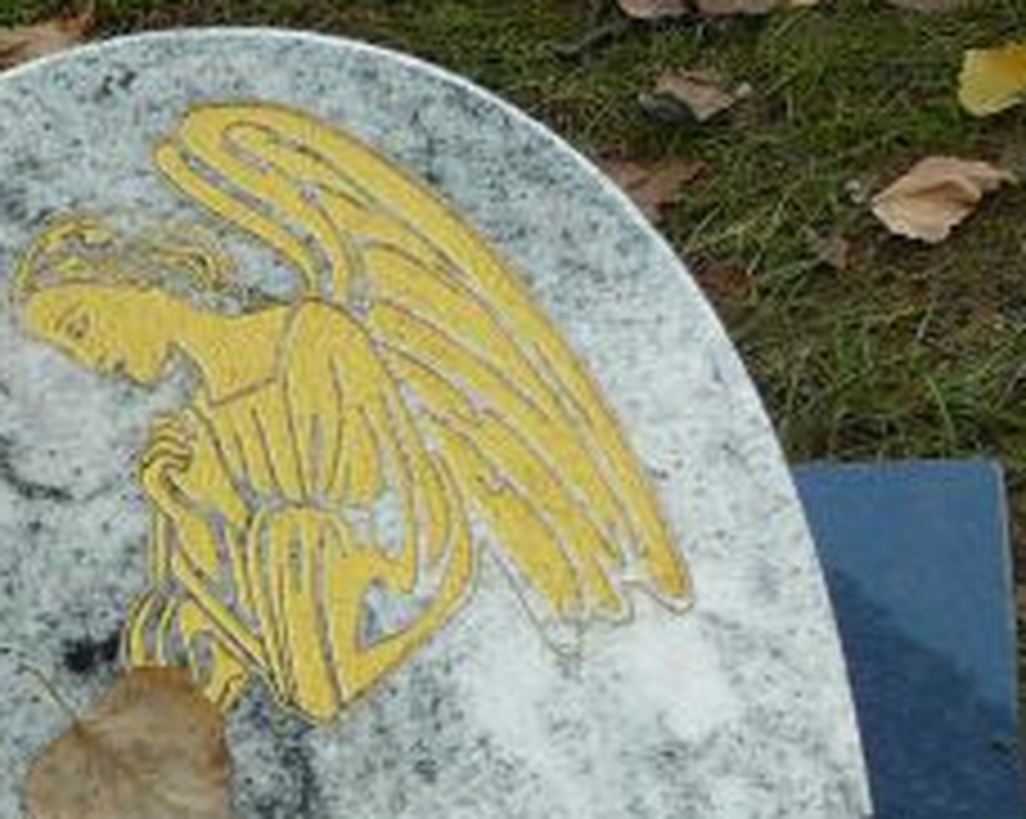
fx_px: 3580
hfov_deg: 15.8
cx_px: -171
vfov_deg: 12.7
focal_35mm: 118
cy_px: 1026
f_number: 3.2
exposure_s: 1/200
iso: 80
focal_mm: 6.4
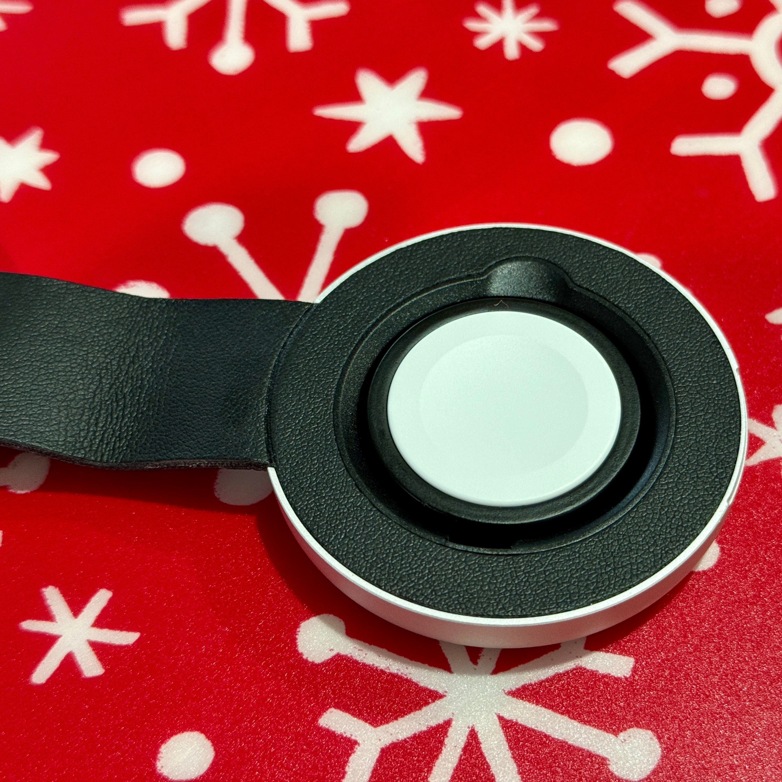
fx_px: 1457
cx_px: 481
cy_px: 389
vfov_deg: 30.0
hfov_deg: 29.9
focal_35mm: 57
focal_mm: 6.86
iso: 250
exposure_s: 1/60
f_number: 1.78
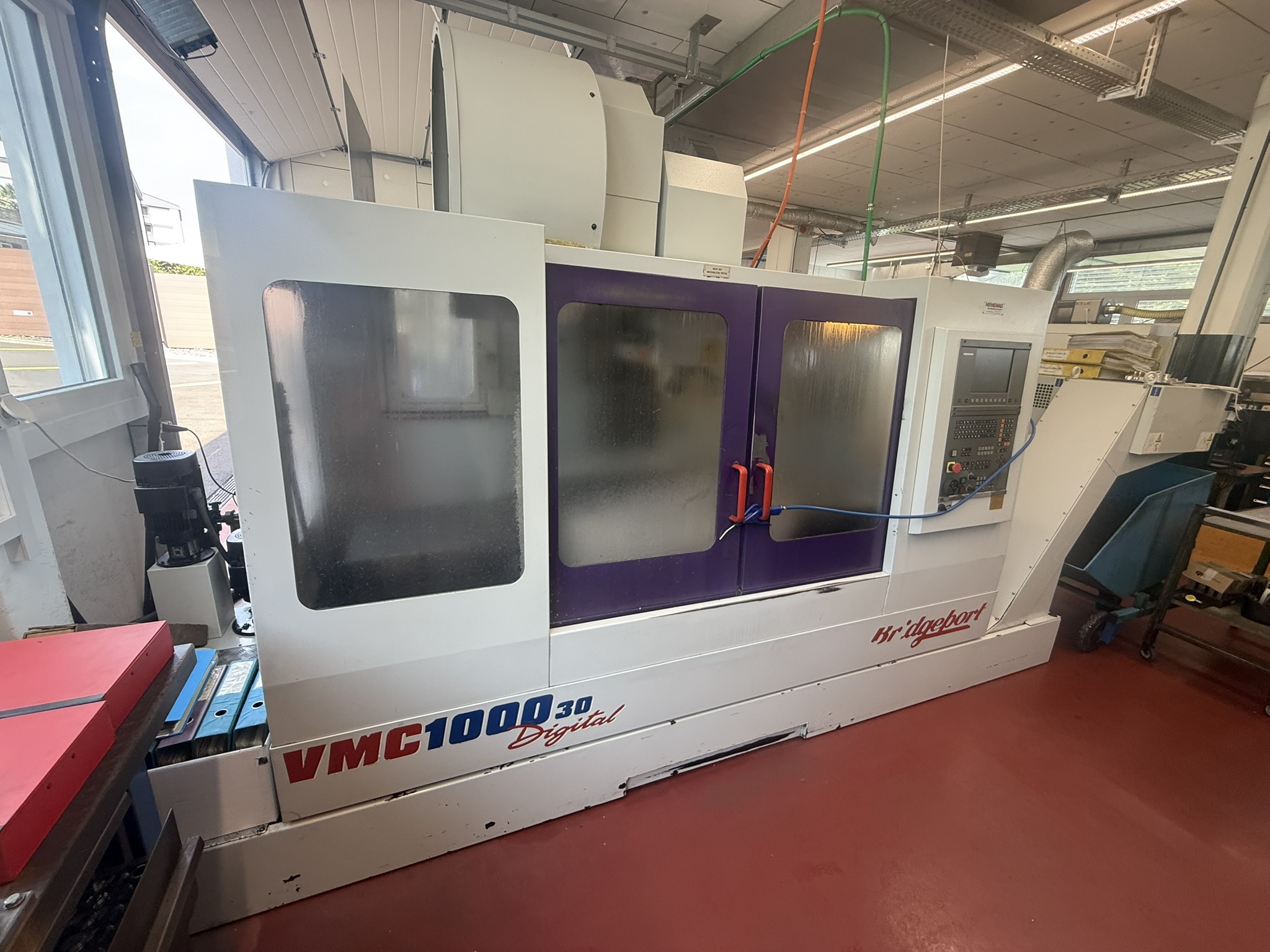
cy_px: 476
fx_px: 514
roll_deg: -3.1
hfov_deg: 102.1
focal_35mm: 14
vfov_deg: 85.7
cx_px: 635
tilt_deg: -15.3
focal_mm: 2.22
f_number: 2.2
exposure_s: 1/99
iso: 125
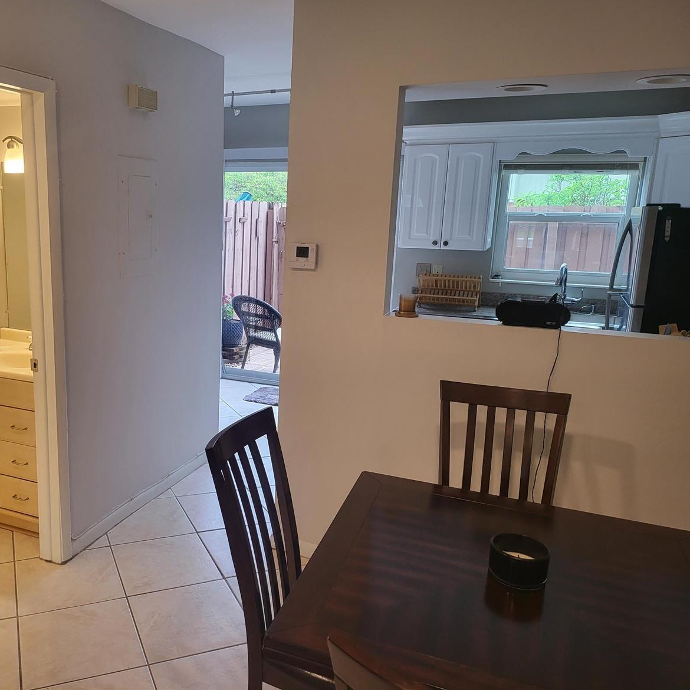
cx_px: 232
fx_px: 654
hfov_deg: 54.5
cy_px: 337
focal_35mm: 29
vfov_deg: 55.6
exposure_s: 1/120
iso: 250
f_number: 1.8
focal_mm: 5
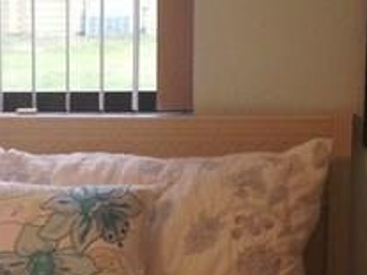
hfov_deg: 11.9
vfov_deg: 9.0
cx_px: -60
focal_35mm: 163
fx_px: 1727
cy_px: 270
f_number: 2.4
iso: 50
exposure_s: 1/24
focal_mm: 4.12
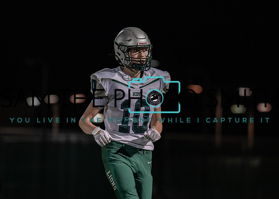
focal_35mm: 285
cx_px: 123
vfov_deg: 5.1
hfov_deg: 7.1
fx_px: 2256
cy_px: 116
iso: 3200
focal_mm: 200
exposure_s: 1/1000
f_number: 2.8
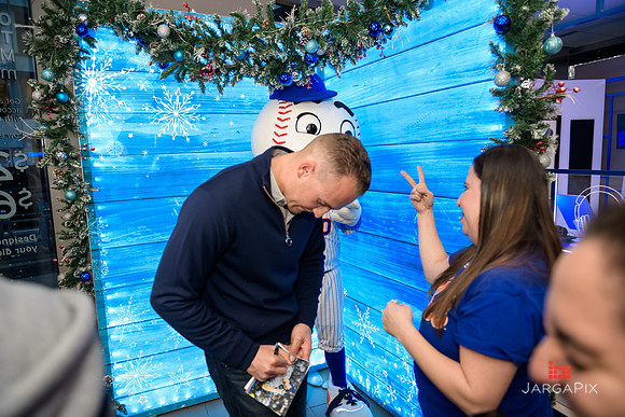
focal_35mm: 24
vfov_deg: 53.2
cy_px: 208
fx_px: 417
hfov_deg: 73.7
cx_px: 312
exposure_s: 1/125
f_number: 3.2
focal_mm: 24
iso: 400
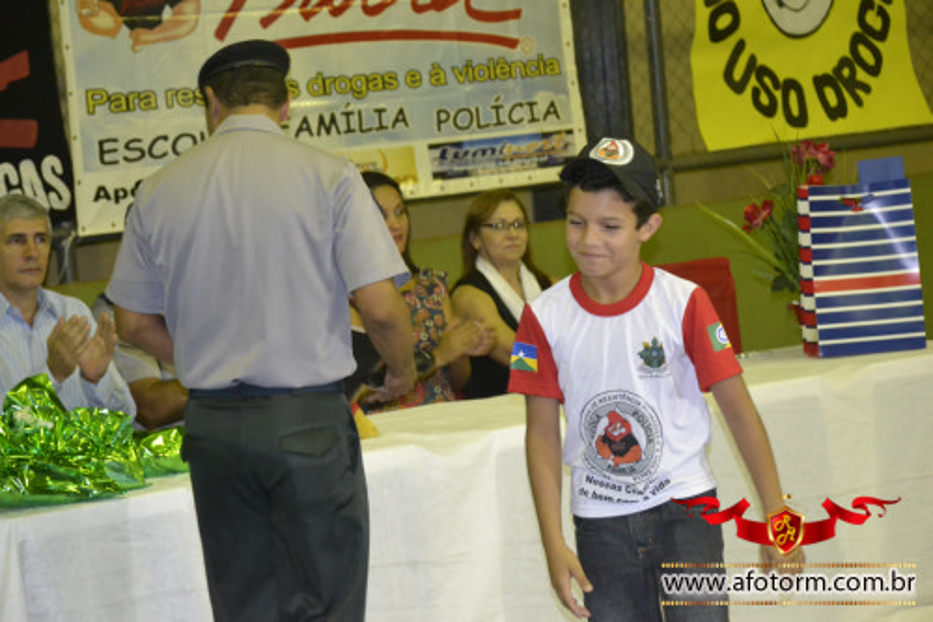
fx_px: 3109
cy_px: 311
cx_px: 466
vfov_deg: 11.4
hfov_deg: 17.1
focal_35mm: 120
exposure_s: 1/60
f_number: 5.6
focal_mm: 80
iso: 3200
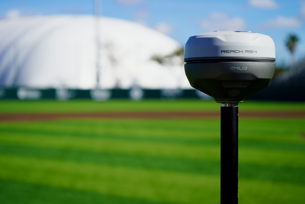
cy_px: 102
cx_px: 152
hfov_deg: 28.8
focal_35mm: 70
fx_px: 593
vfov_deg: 19.5
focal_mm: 70
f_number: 5.6
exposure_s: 1/500
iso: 100
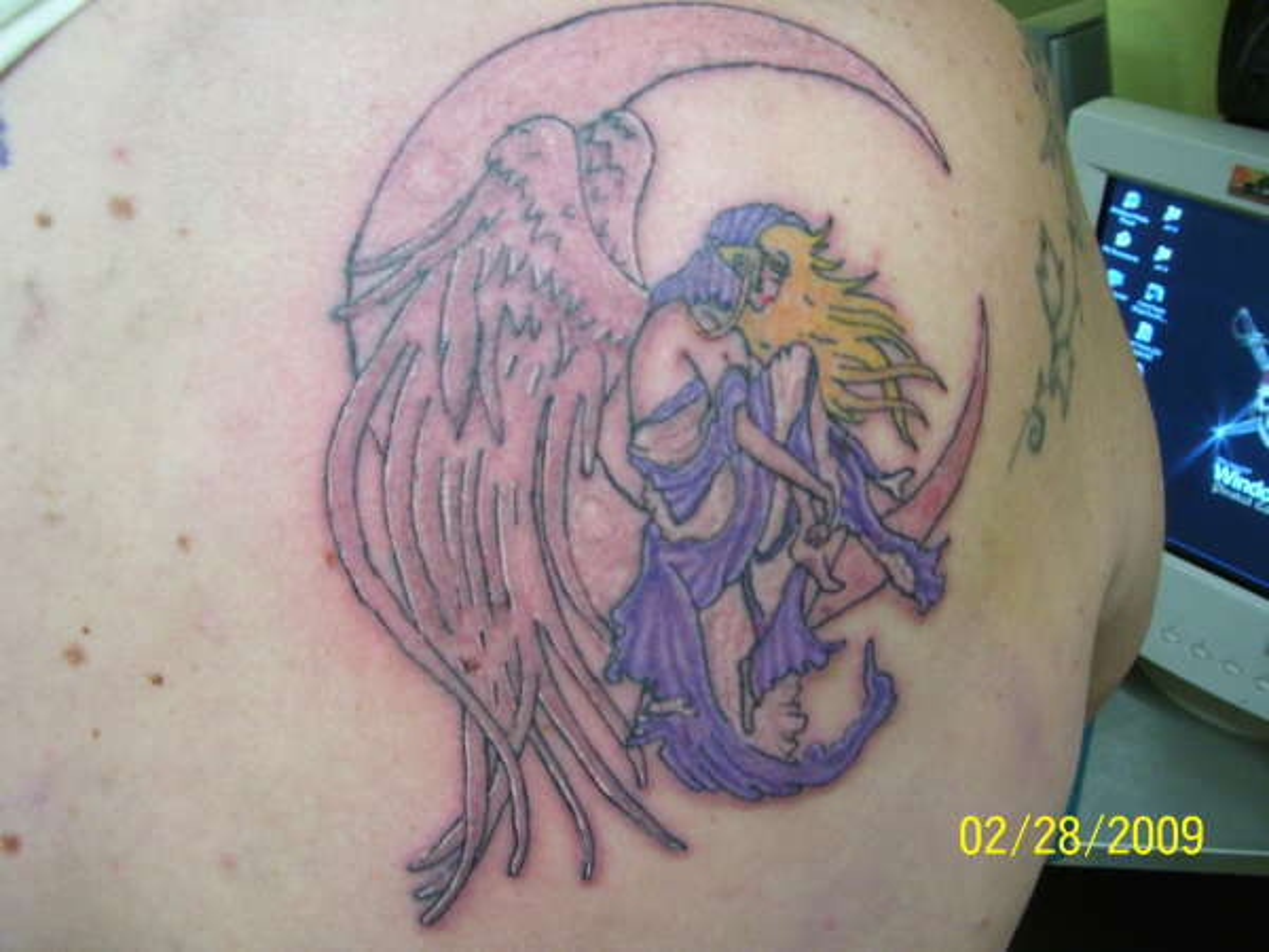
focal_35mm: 37
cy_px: 476
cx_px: 634
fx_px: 1356
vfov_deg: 38.7
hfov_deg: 50.1
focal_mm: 6
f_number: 2.7
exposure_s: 1/30
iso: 160
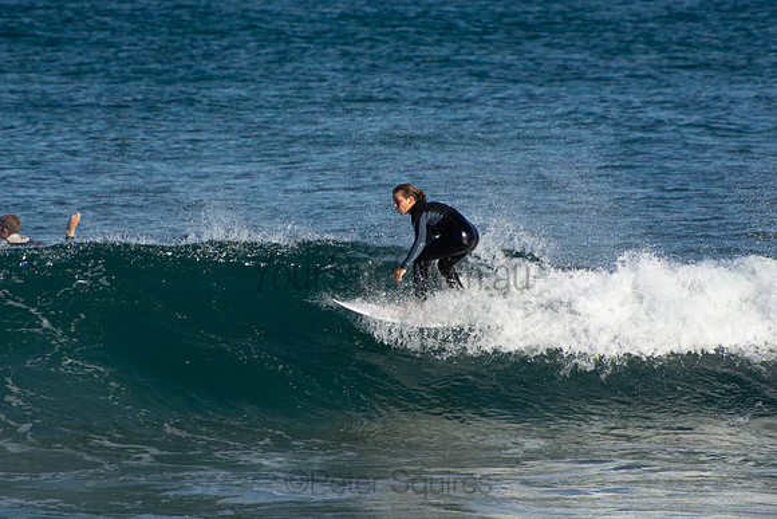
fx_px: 12952
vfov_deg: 2.3
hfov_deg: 3.4
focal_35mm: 600
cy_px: 260
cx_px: 388
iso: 180
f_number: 5.6
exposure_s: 1/1000
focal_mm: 400
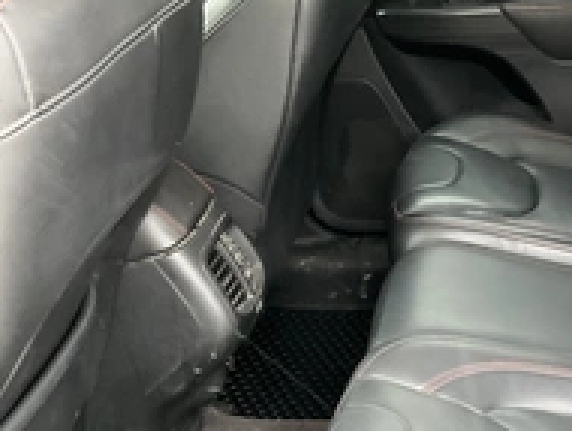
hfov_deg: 30.5
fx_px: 1009
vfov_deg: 23.0
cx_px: 497
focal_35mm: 61
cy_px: 437
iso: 320
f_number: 1.8
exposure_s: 1/57
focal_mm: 3
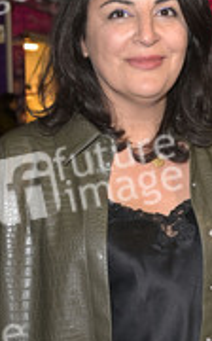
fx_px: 798
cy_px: 275
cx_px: 140
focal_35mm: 86
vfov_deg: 23.7
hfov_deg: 15.1
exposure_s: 1/50
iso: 1600
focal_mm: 38
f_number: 5
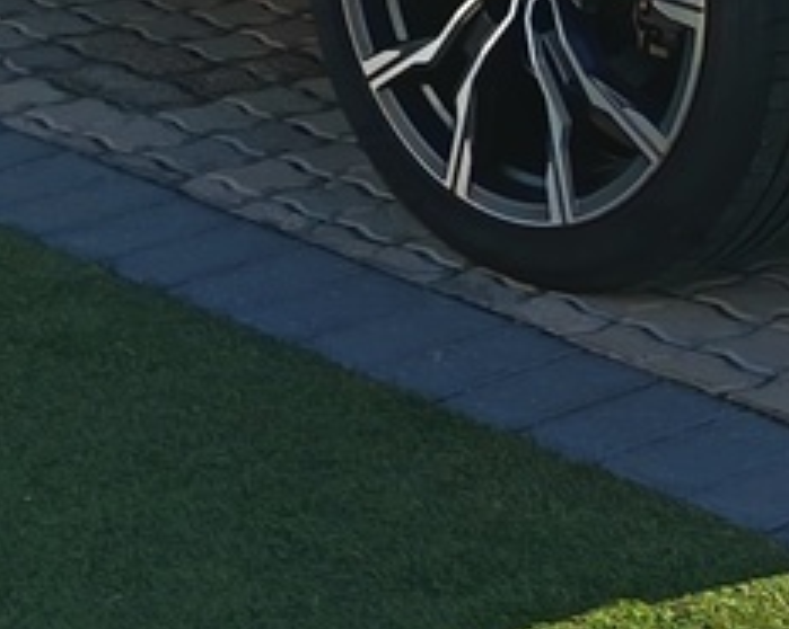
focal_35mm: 159
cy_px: -419
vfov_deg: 9.3
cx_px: 586
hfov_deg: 12.1
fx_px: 3710
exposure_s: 1/560
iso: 100
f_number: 1.75
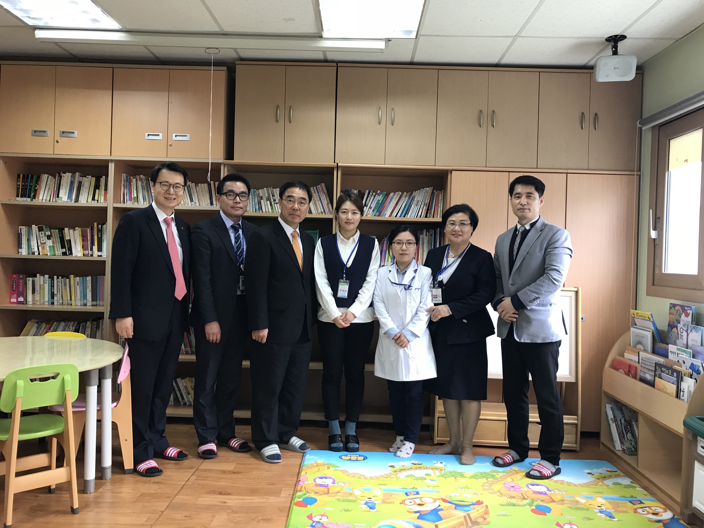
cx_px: 352
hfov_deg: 63.4
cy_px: 264
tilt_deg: -0.3
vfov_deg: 49.7
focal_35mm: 28
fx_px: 569
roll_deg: -2.0
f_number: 1.8
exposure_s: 1/30
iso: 25
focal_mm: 3.99
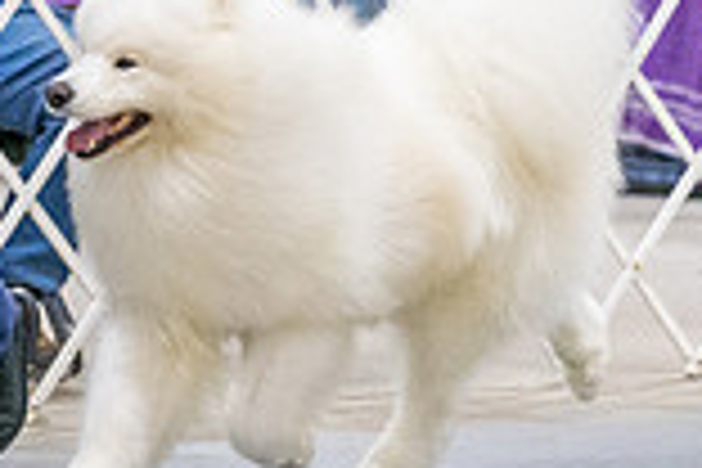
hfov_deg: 4.8
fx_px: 8423
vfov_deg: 3.2
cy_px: -83
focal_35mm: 432
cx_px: 382
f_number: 3.2
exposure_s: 1/320
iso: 6400
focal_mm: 116
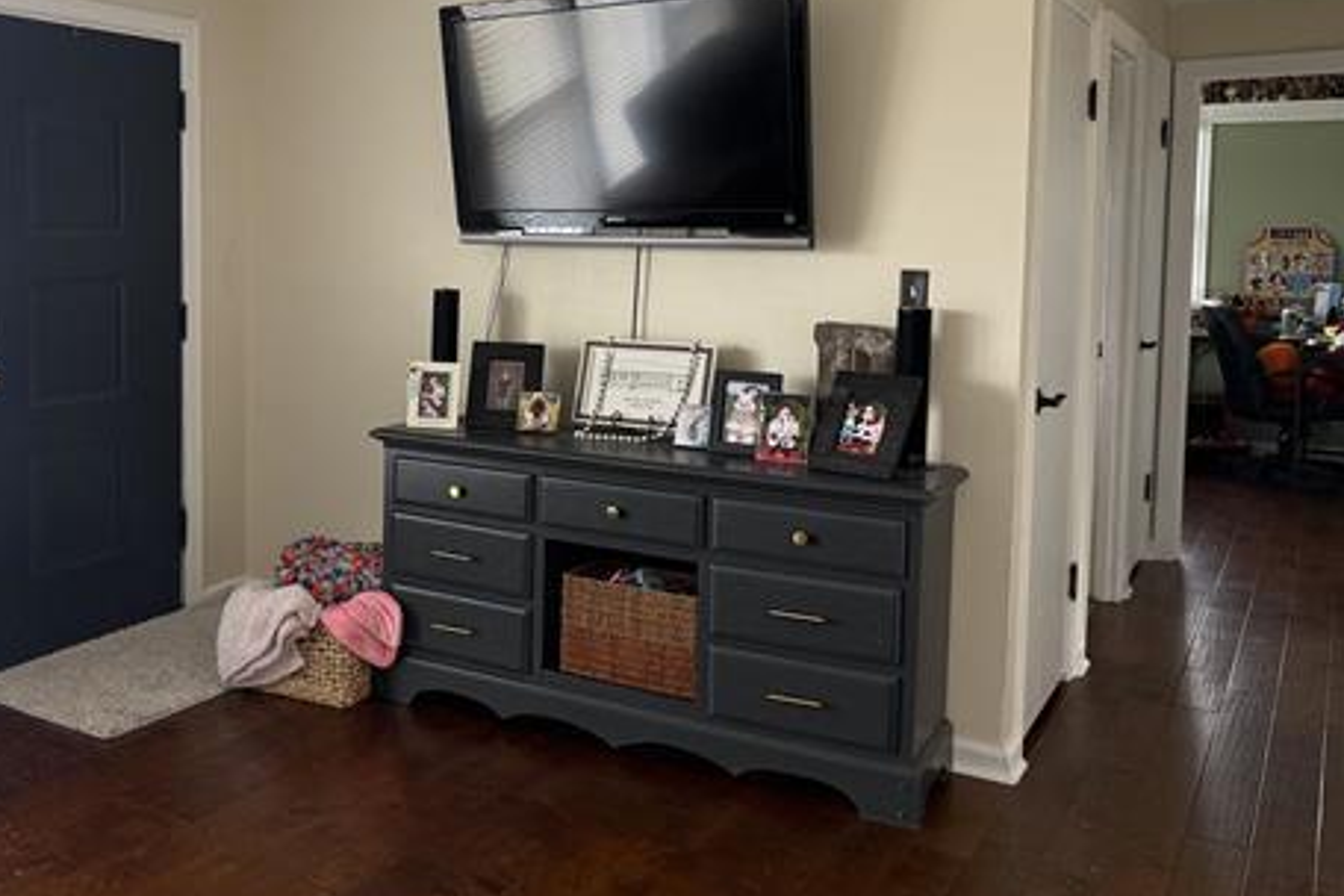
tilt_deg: -4.1
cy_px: 309
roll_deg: -0.6
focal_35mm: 35
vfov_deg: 37.5
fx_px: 1307
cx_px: 407
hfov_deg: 52.9
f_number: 1.78
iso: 200
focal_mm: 6.76
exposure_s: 1/81
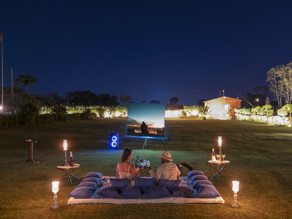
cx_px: 153
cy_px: 108
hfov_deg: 53.9
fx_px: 287
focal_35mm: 34
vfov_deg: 41.8
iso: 1600
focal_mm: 31
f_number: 4.3
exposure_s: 3.2
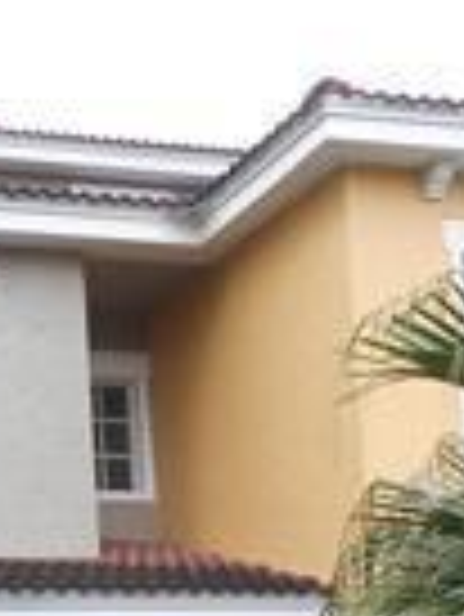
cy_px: 818
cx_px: -117
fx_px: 1624
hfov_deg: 15.6
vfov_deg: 19.7
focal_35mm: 91
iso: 100
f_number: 3.5
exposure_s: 1/30
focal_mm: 4.6
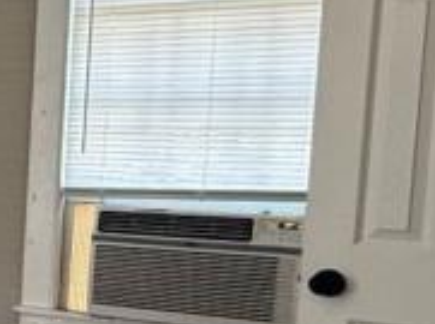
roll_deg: +0.0
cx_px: -531
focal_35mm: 93
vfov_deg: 15.8
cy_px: 250
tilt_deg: -6.7
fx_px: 1166
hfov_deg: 15.2
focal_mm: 2.22
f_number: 2.2
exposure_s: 1/99
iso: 160
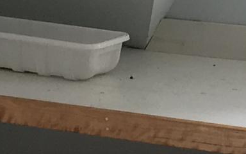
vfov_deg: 5.7
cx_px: 118
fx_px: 1555
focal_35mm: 232
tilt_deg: -10.2
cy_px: 75
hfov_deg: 9.0
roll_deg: +1.9
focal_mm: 3.99
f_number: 1.8
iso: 20
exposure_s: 1/168
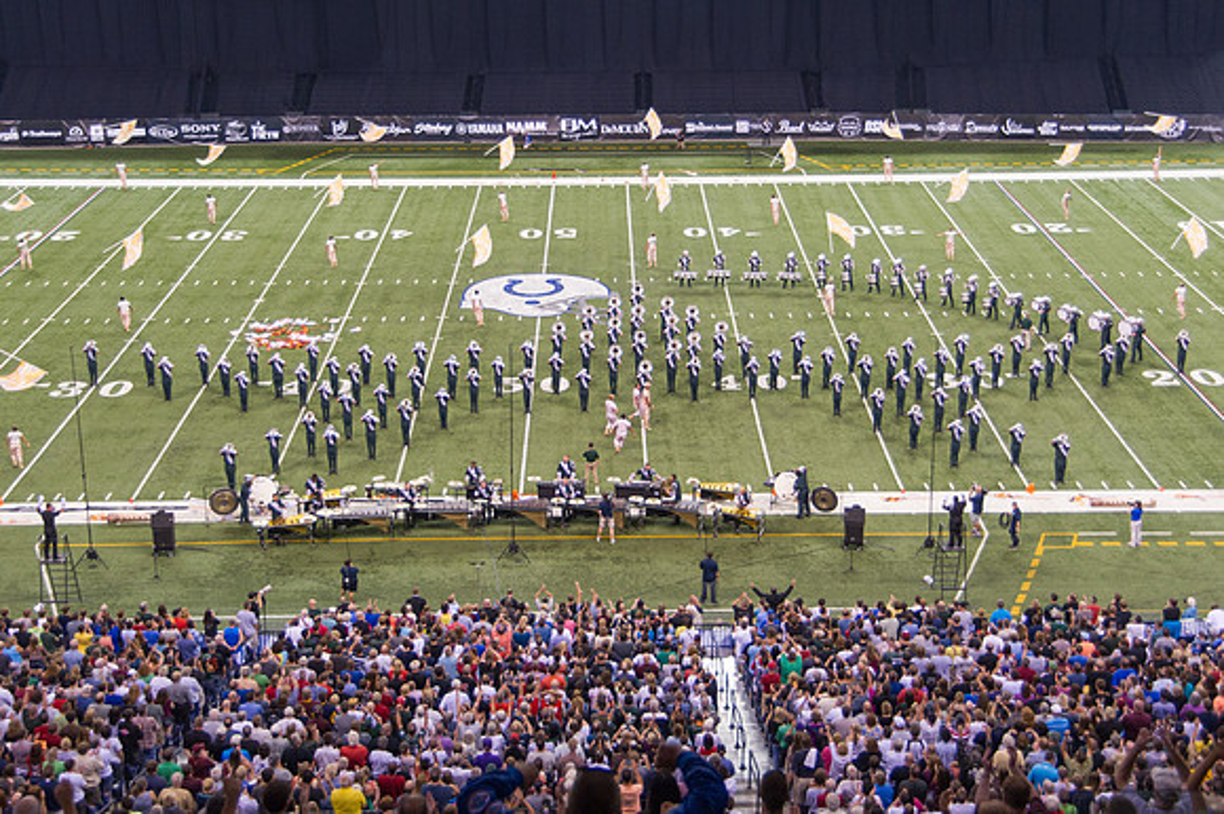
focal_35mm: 53
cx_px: 646
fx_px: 1788
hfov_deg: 37.8
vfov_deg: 25.6
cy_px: 314
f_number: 4.2
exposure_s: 1/200
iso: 720
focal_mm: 40
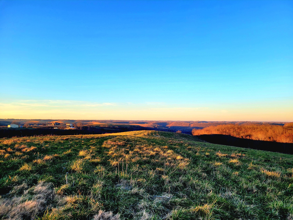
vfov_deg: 53.1
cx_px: 146
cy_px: 110
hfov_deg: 67.3
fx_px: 220
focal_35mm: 26
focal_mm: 5.4
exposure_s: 1/588
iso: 40
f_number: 1.8
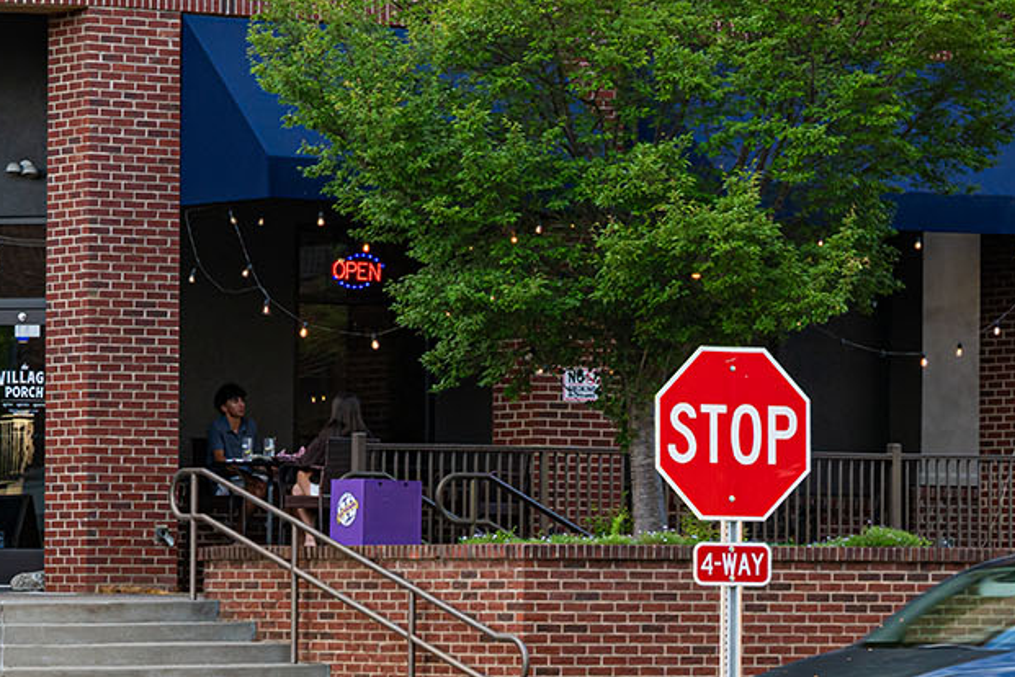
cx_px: -239
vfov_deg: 6.7
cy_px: 38
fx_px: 5723
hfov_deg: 10.0
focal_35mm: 203
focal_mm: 70
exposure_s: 1/100
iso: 250
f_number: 8
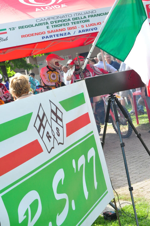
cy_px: 113
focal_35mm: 82
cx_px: 75
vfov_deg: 24.6
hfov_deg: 16.5
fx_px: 517
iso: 2000
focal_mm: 55
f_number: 13
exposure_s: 1/250
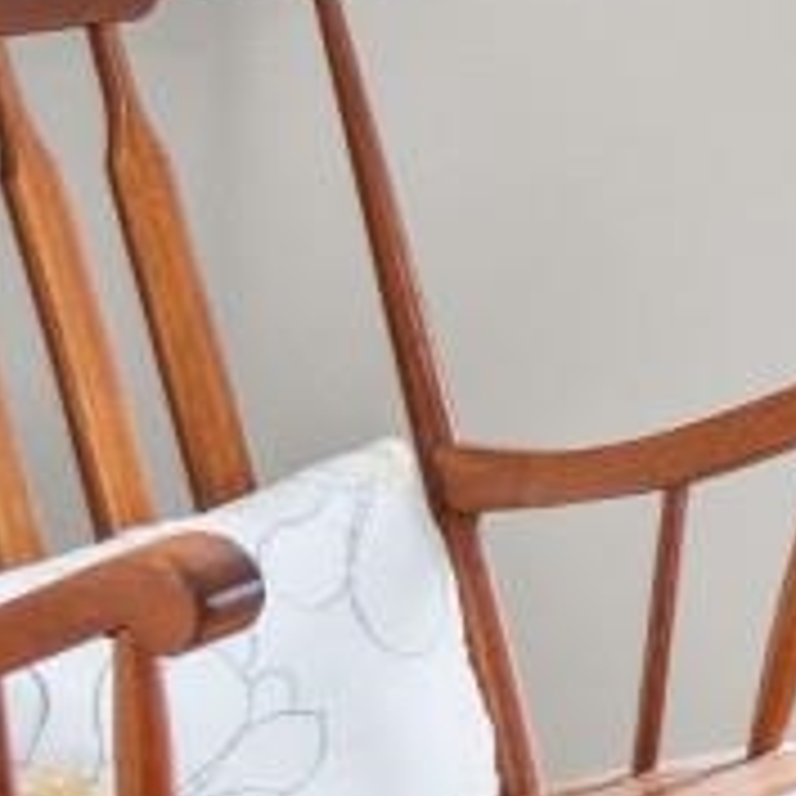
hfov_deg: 8.1
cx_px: 3202
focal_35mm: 117
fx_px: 3044
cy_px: -301
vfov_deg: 14.2
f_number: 4.5
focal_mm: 10
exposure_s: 1/13
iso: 100
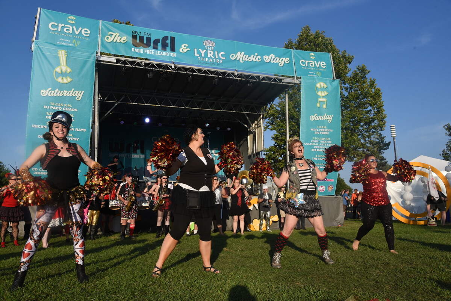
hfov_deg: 61.9
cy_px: 150
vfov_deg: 43.6
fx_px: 376
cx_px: 226
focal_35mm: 30
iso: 400
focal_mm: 30
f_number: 9
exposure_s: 1/640
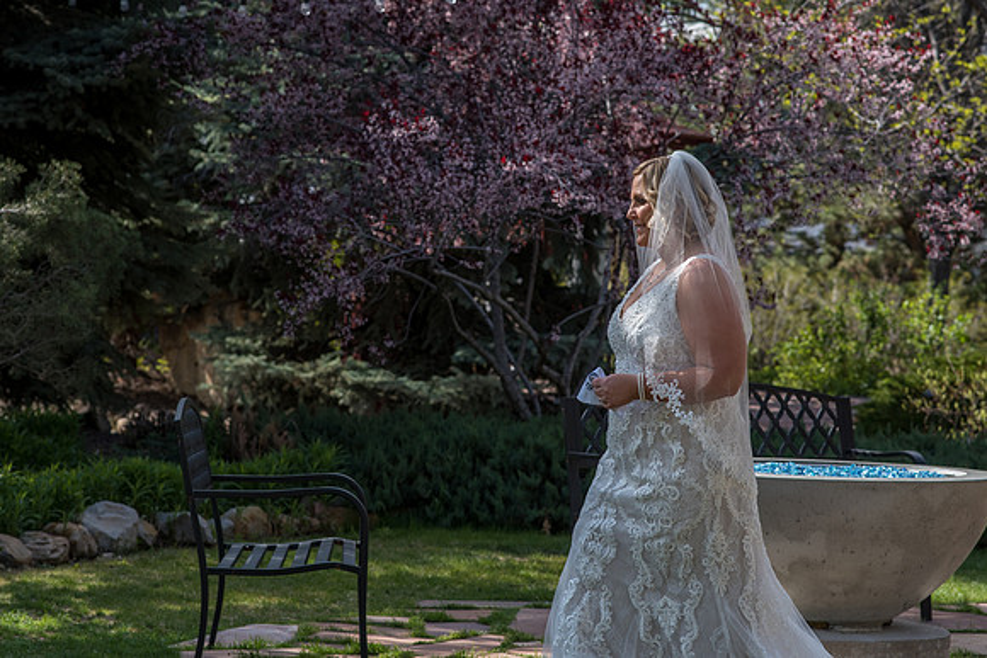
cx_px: 500
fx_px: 3003
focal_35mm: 110
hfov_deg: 18.7
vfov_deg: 12.5
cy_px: 234
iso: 320
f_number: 6.3
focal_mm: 85
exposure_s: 1/800
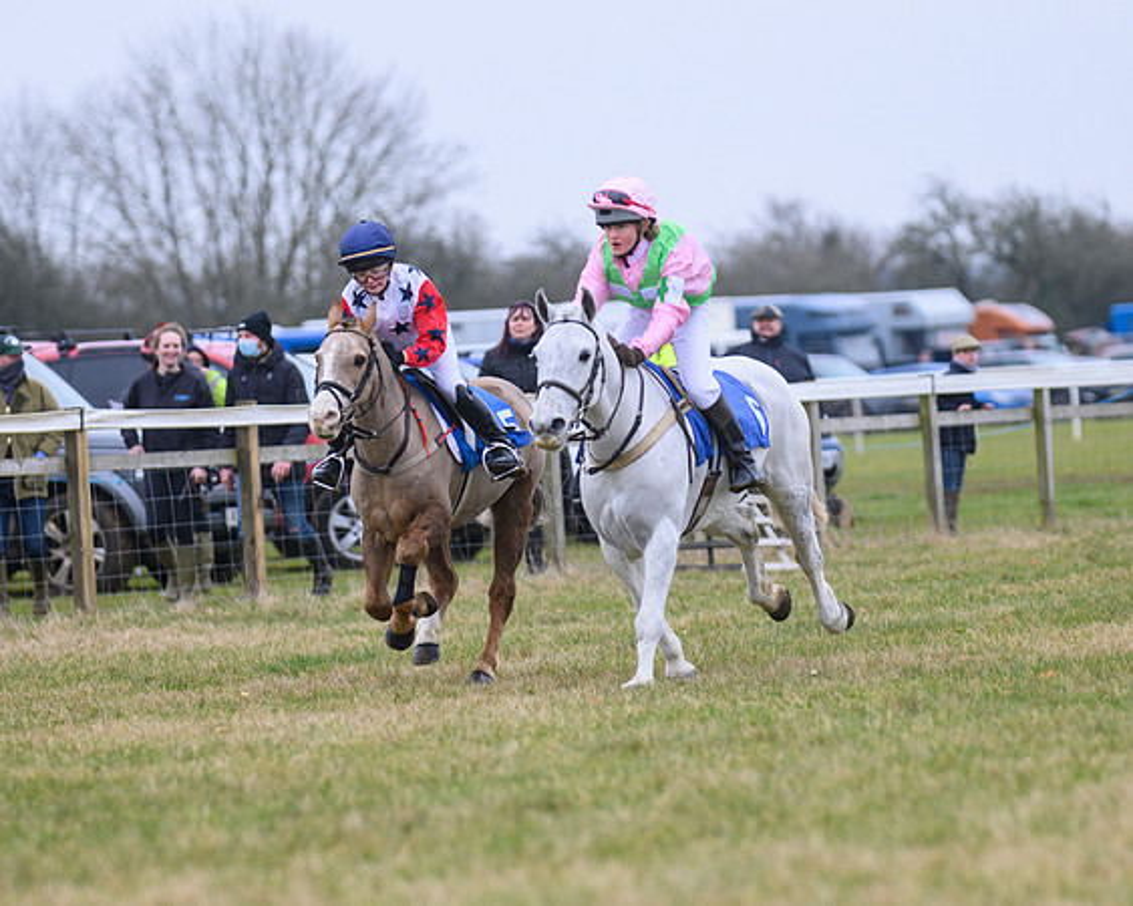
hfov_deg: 7.3
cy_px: 439
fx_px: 8827
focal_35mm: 263
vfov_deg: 5.9
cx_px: 579
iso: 800
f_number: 4
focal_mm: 180
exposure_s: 1/800
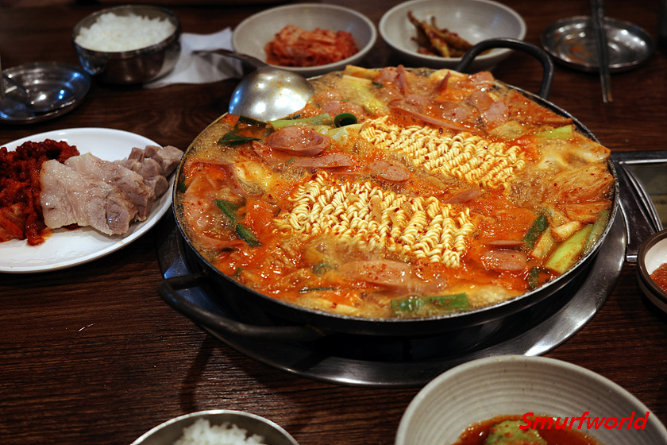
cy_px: 222
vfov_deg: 33.4
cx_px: 334
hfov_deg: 48.5
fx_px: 741
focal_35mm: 40
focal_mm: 26
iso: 320
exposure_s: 1/40
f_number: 2.8
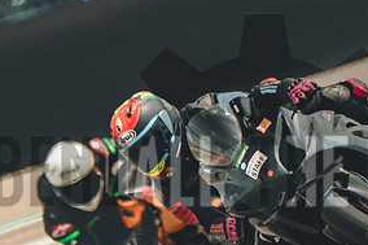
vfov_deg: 0.9
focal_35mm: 1586
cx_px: 336
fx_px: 16202
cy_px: 145
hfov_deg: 1.3
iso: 1000
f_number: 5.6
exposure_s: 1/2500
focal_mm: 400
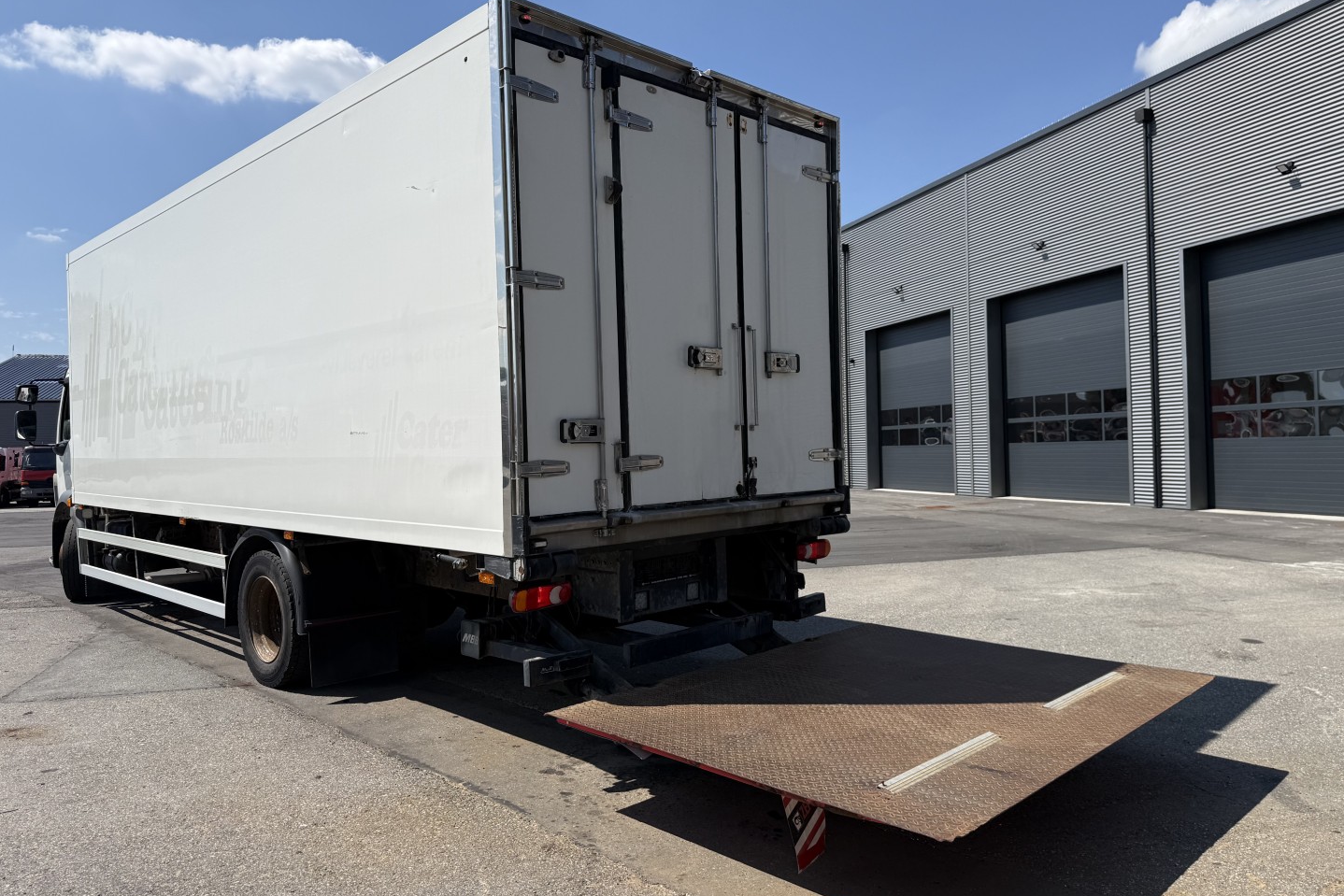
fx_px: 933
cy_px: 436
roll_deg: +0.7
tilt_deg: +1.5
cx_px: 672
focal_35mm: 25
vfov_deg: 51.3
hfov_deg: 71.5
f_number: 1.78
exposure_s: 1/6711
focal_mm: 6.76
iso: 80
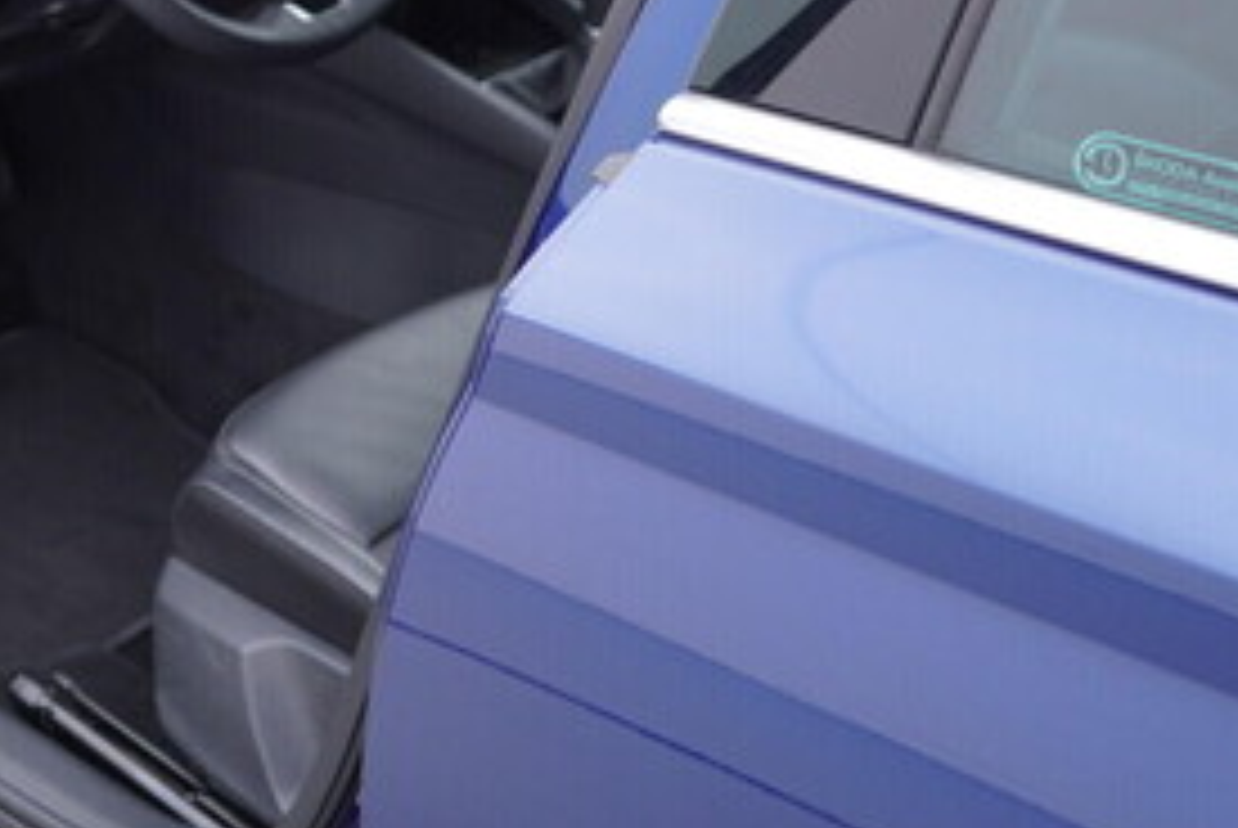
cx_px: 77
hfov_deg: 26.9
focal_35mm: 72
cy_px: 160
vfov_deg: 18.8
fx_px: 2479
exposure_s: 1/40
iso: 125
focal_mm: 24
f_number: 2.8
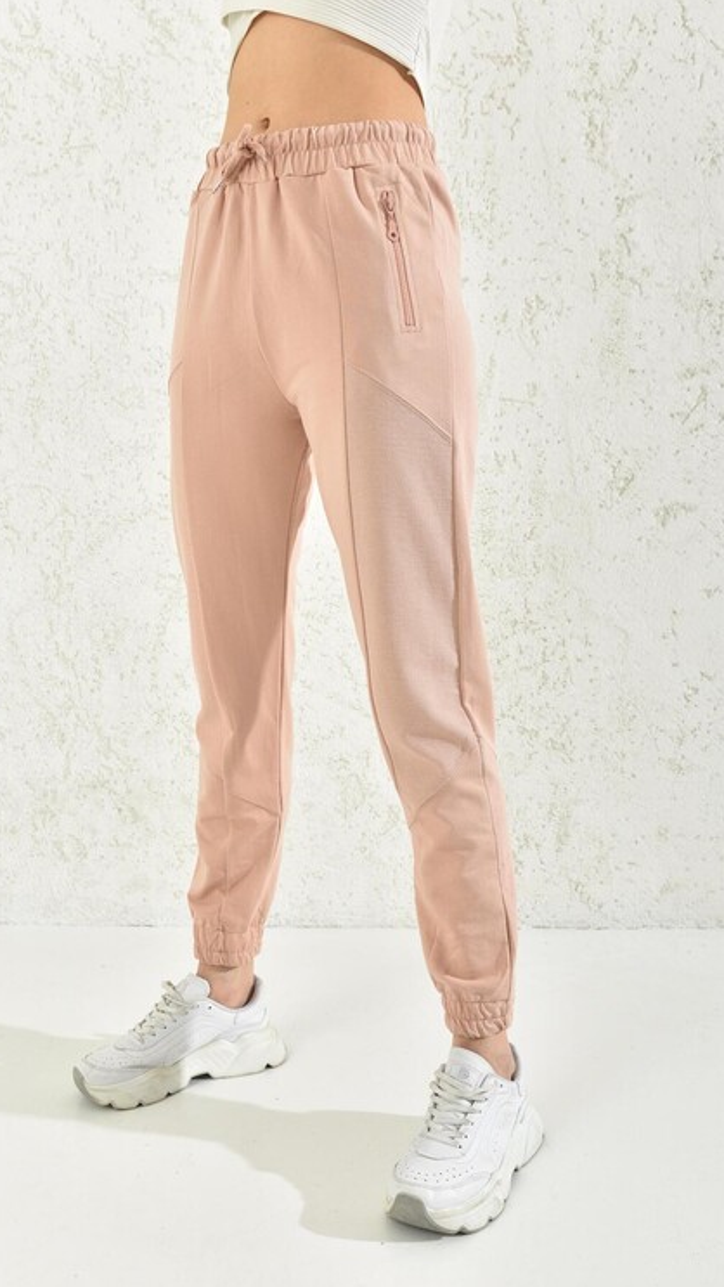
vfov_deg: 54.0
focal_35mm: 37
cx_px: 357
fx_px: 1263
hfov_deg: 32.0
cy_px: 639
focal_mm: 35
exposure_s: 1/160
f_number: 7.1
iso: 100
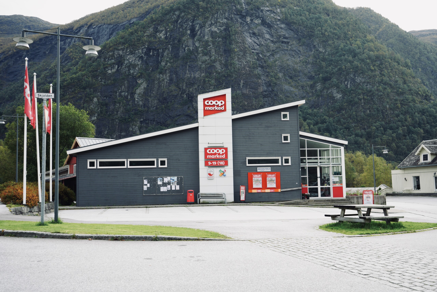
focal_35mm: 36
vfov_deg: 36.9
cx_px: 218
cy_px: 146
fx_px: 437
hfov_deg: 53.1
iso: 100
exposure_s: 1/100
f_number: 6.3
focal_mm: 36
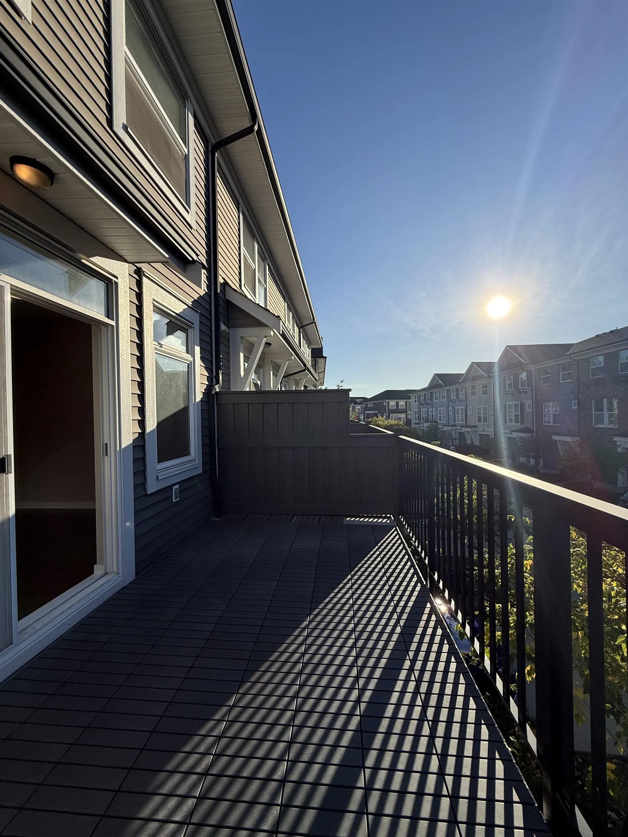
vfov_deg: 102.1
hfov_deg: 85.7
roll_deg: +0.9
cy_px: 418
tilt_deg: +0.2
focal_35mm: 14
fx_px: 339
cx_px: 314
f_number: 2.2
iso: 50
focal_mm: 2.22
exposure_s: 1/2320
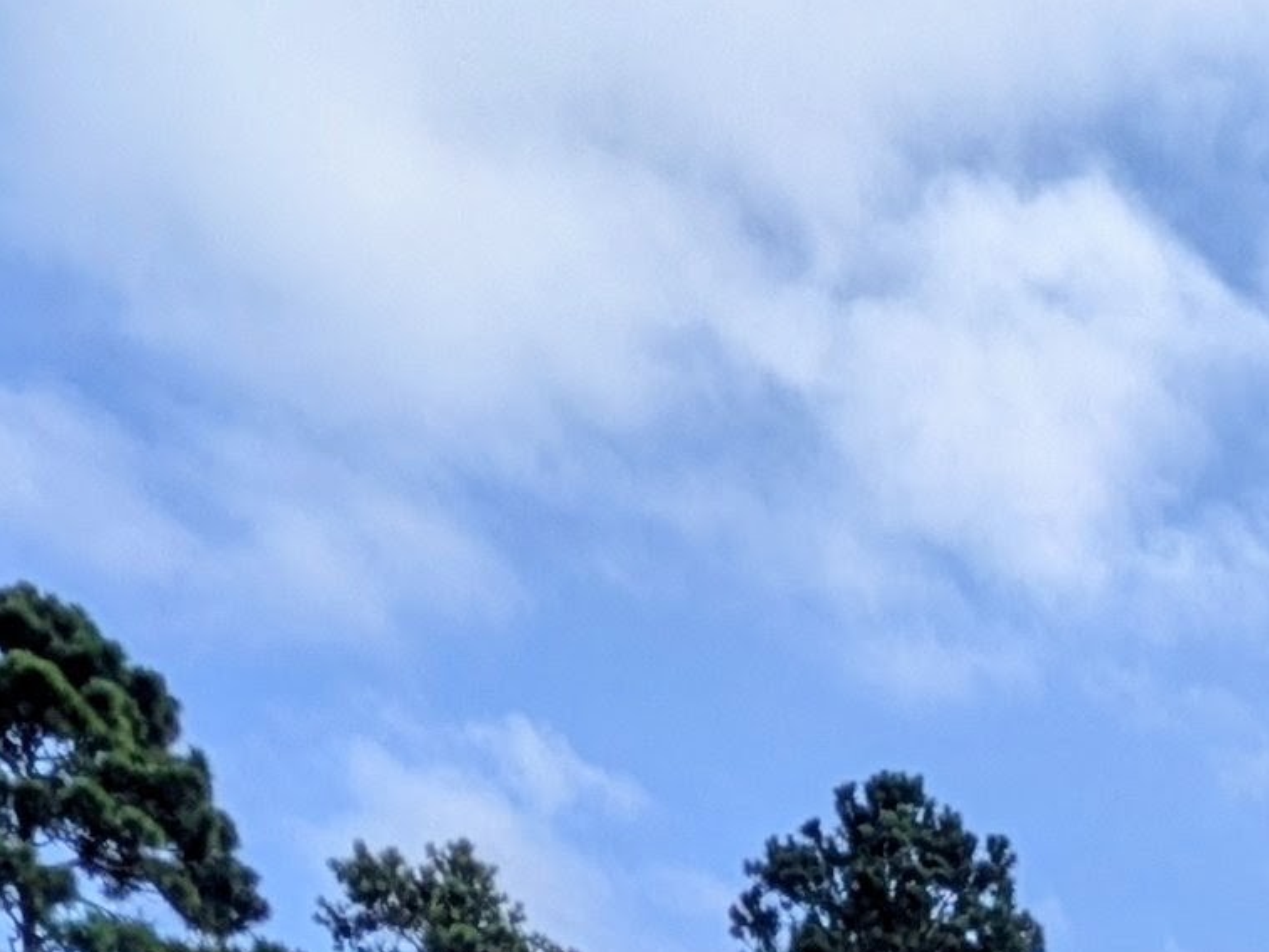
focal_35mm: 74
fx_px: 2713
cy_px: 2229
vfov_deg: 14.2
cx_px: 1313
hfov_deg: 24.9
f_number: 2.2
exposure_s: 1/2532
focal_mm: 1.85
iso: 50
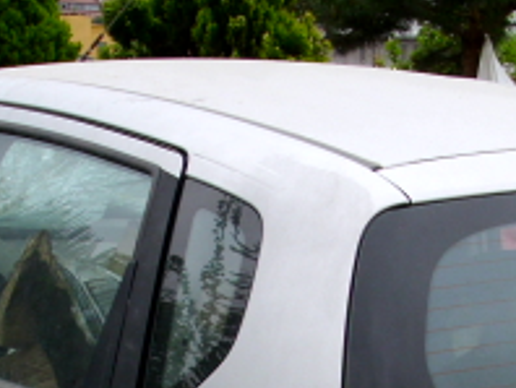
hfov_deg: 17.1
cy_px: 469
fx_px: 1686
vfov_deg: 12.8
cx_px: 464
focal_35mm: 113
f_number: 3
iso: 50
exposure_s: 1/173
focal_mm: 6.2
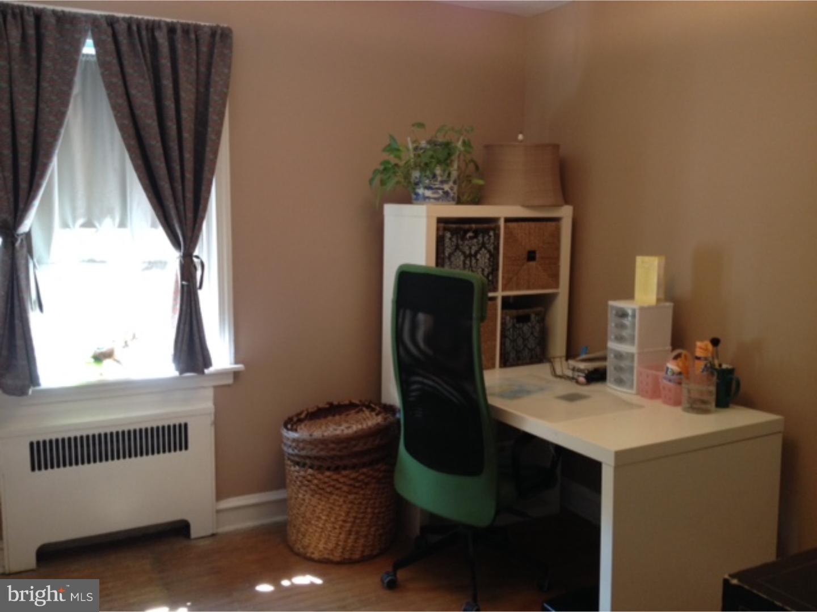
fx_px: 826
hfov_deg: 52.6
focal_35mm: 35
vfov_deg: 40.7
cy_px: 306
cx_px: 408
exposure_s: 1/20
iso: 125
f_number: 2.4
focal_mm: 4.28
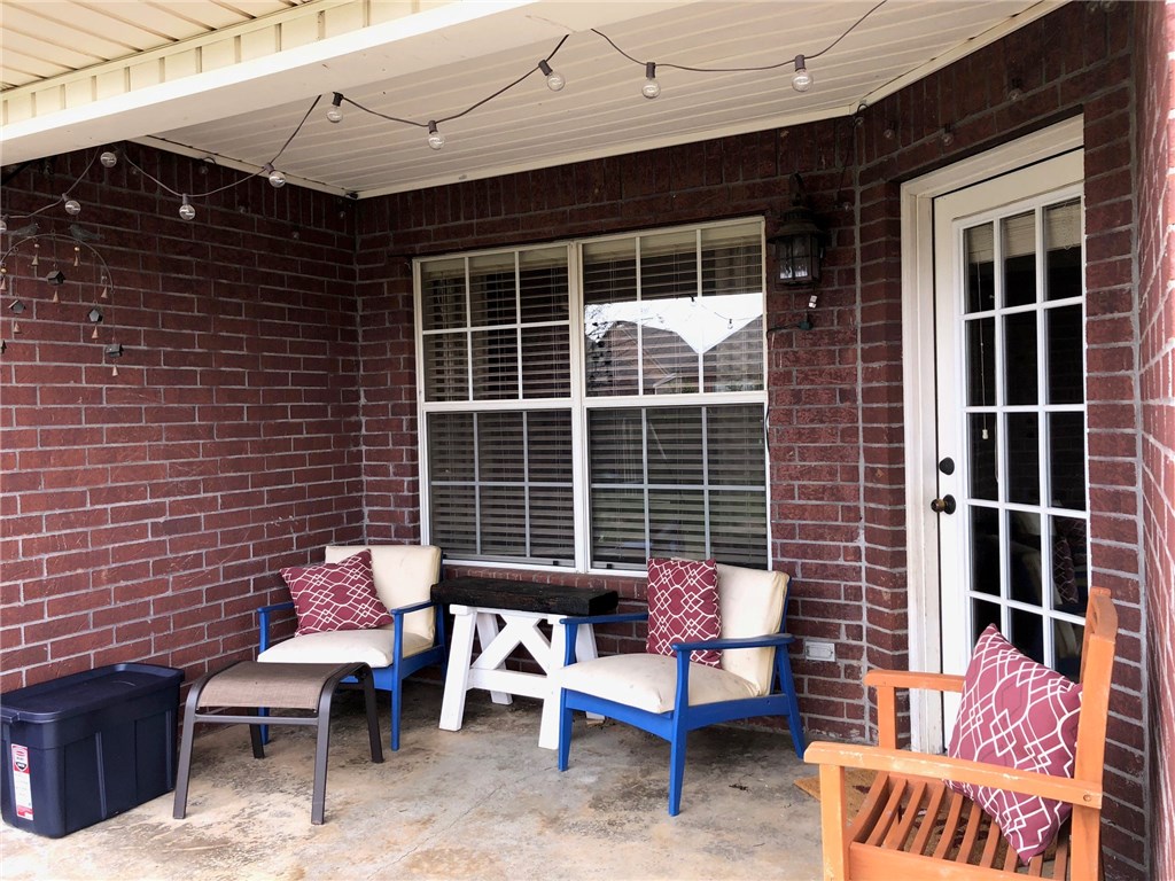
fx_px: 950
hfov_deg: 63.4
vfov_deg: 49.7
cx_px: 588
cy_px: 440
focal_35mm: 28
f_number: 1.8
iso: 20
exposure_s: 1/191
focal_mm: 4
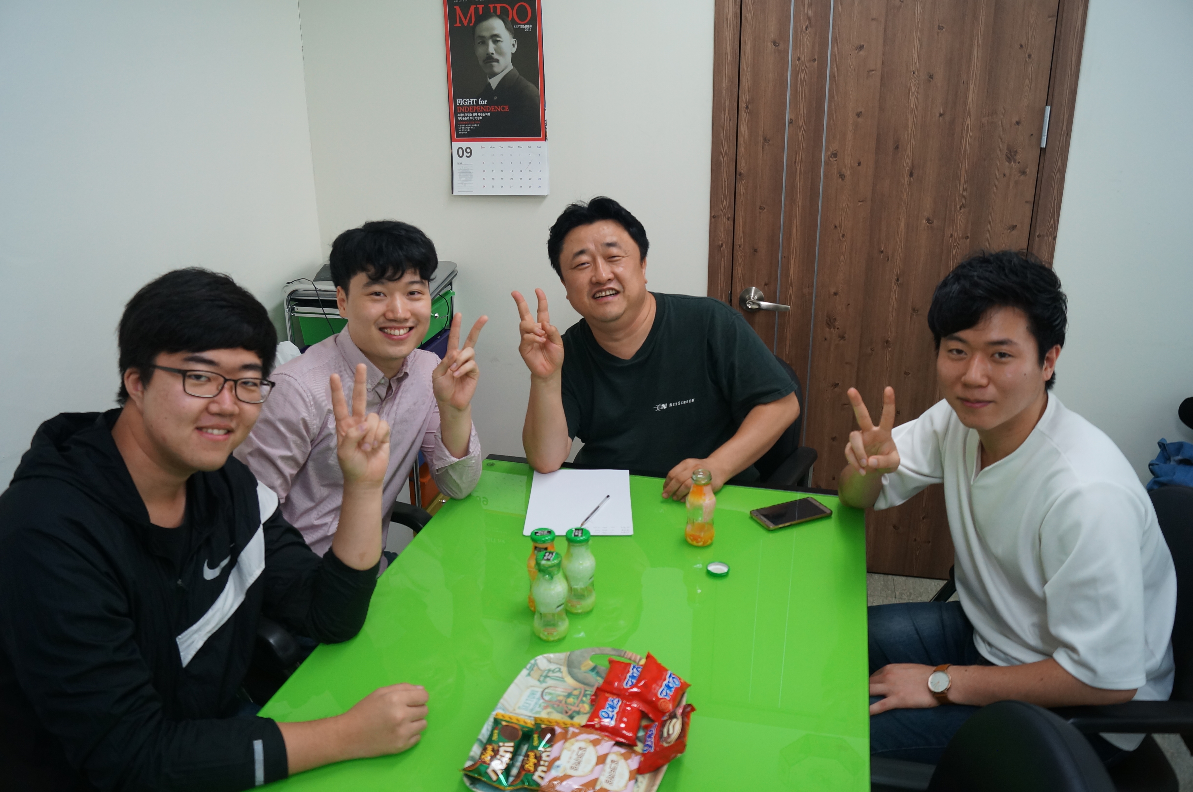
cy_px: 396
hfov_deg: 67.4
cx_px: 596
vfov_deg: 47.8
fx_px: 894
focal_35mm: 27
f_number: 4
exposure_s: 1/60
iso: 400
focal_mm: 18
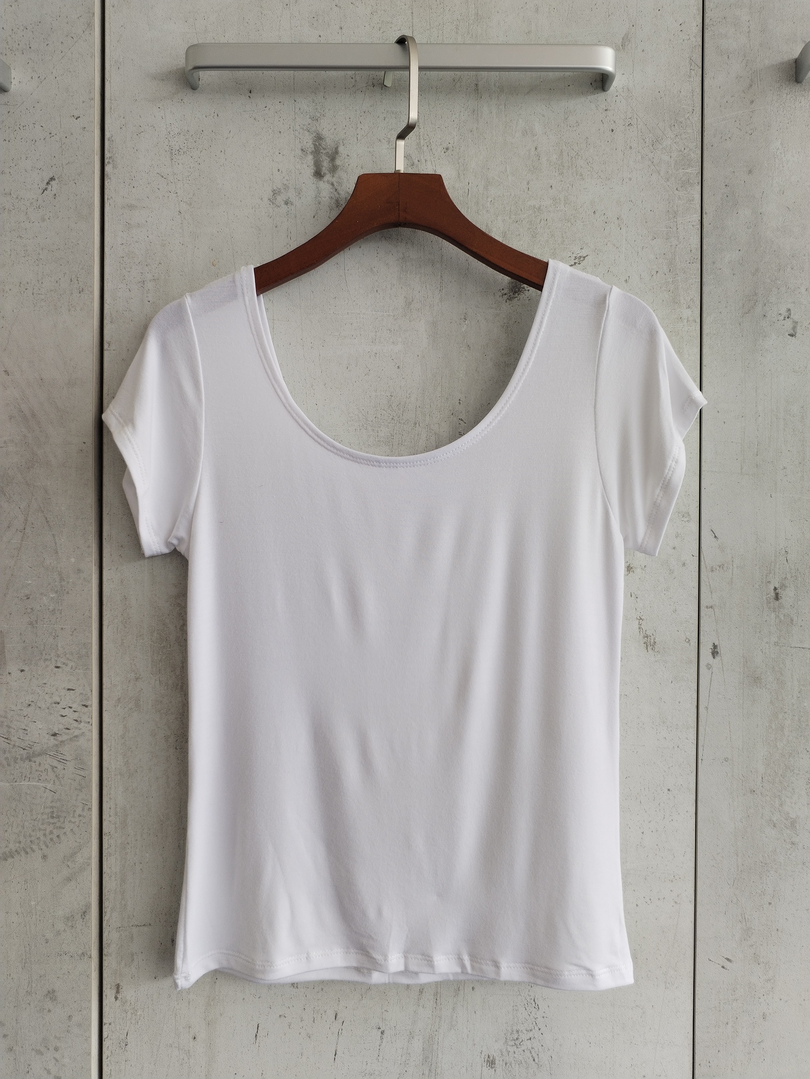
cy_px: 540
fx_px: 905
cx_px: 405
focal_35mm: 29
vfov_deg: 61.7
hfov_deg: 48.2
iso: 100
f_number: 1.8
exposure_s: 1/144
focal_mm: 4.75
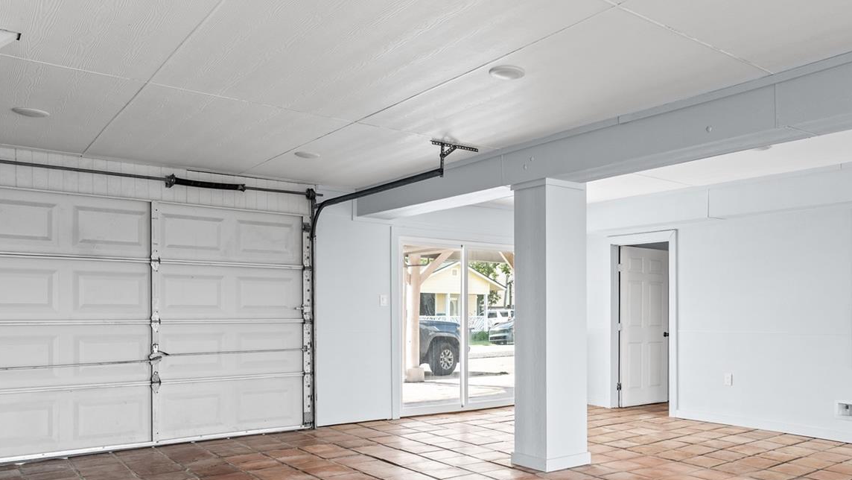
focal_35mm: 30
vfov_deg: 38.5
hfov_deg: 62.7
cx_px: 568
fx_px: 678
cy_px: 324
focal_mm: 16
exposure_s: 1/1.25
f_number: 9
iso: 200
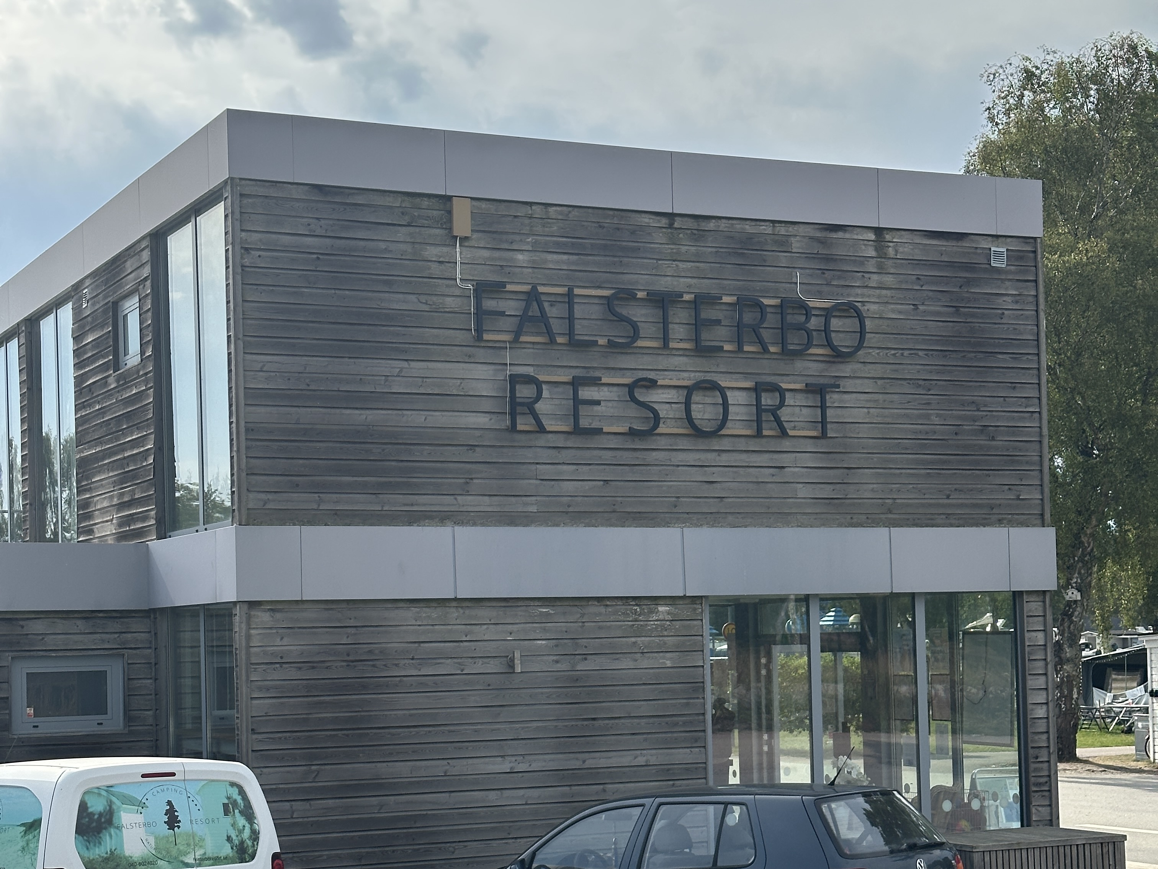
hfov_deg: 39.7
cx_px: 579
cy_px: 434
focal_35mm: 48
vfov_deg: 30.3
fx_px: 1606
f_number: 1.78
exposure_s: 1/4367
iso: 64
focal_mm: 6.86
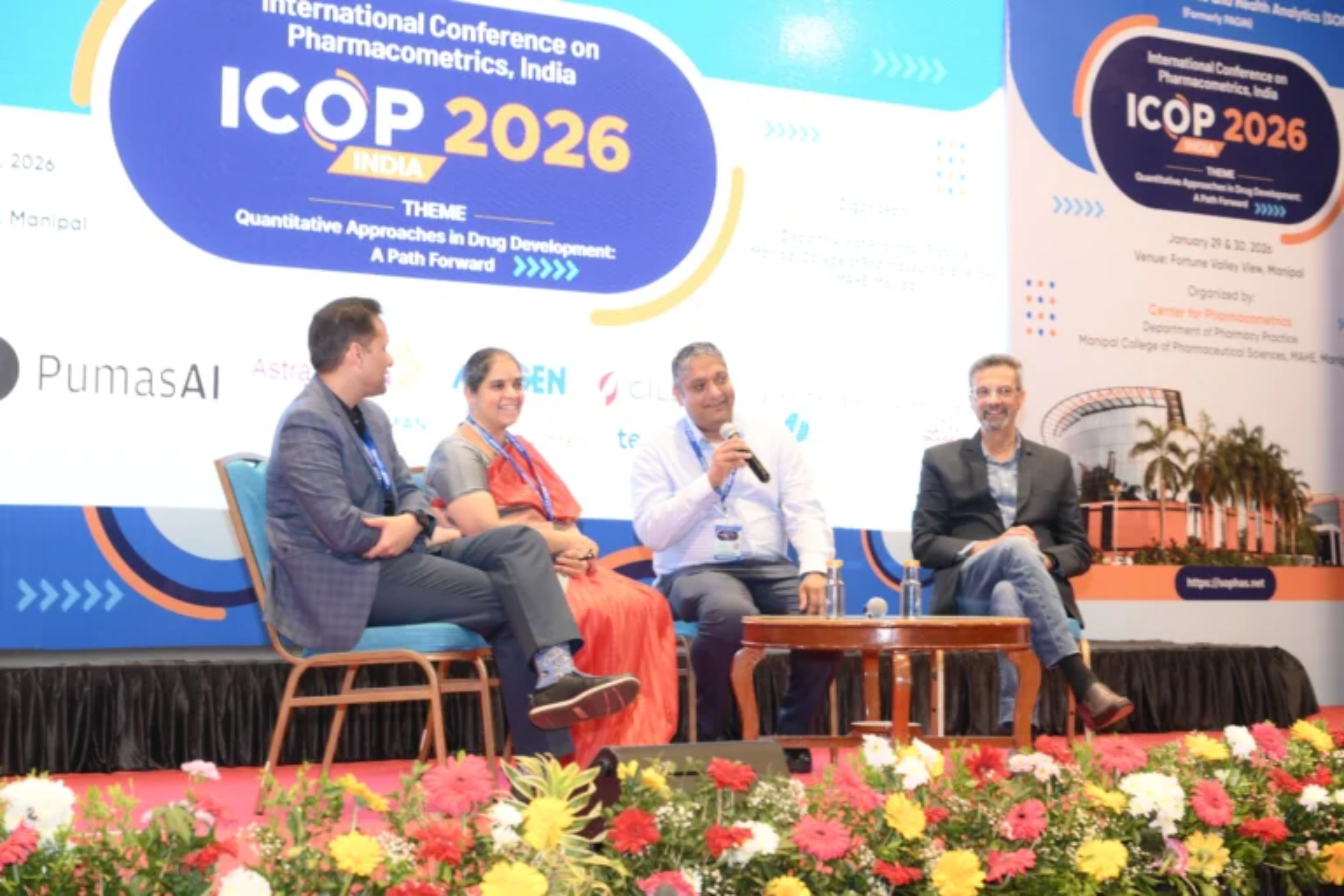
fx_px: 2314
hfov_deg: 32.4
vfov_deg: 21.9
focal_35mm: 62
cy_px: 448
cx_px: 672
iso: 2000
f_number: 5.6
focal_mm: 62
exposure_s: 1/80
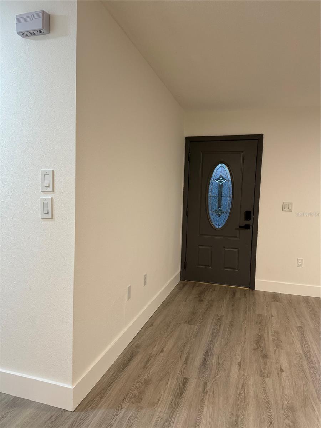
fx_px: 297
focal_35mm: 24
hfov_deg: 56.8
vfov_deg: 71.6
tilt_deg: -5.3
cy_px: 214
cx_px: 160
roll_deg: -1.3
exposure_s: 1/120
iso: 200
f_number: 1.78
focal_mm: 6.76
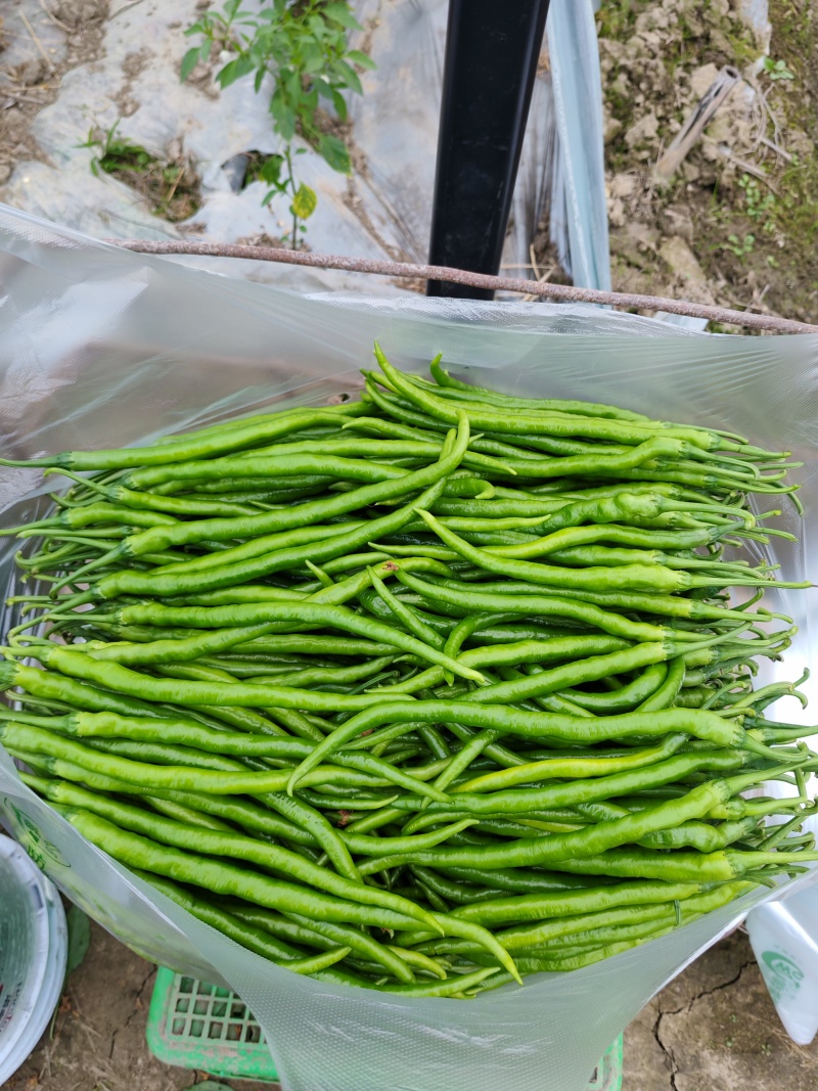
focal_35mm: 27
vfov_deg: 65.3
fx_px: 851
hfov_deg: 51.3
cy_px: 546
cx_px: 409
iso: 250
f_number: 1.95
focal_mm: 5.52
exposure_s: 1/50
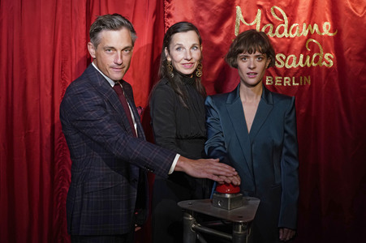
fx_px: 447
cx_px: 183
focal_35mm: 44
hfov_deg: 44.5
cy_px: 122
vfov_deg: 30.5
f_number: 4
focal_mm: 44
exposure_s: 1/100
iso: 1600
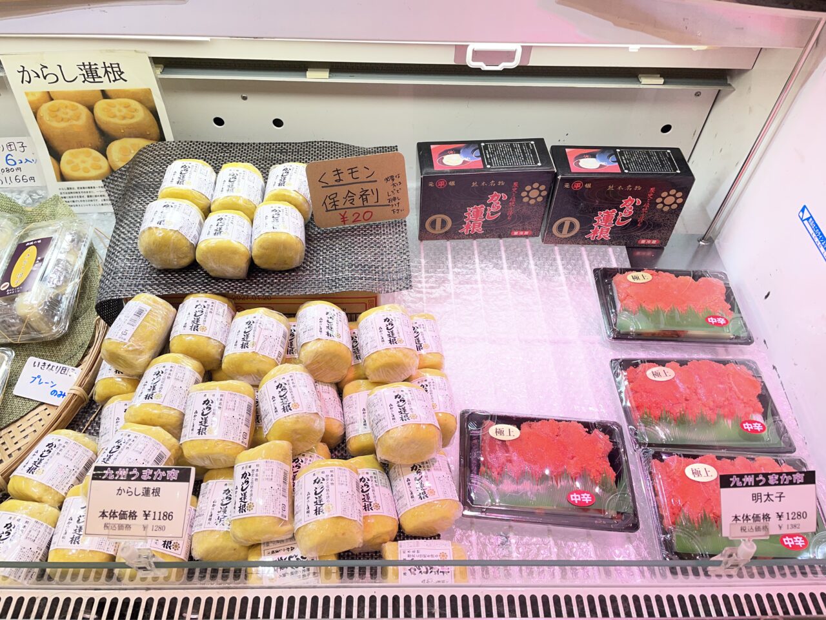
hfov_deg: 67.3
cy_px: 310
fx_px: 620
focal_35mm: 26
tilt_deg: -50.5
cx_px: 413
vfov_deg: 53.1
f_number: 1.6
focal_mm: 4.2
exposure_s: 1/181
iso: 32
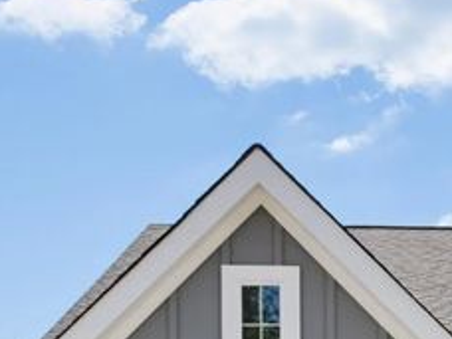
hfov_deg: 17.9
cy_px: 734
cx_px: 410
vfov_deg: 11.8
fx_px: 1410
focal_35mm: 108
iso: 360
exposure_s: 1/2000
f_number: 2.8
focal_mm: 12.3
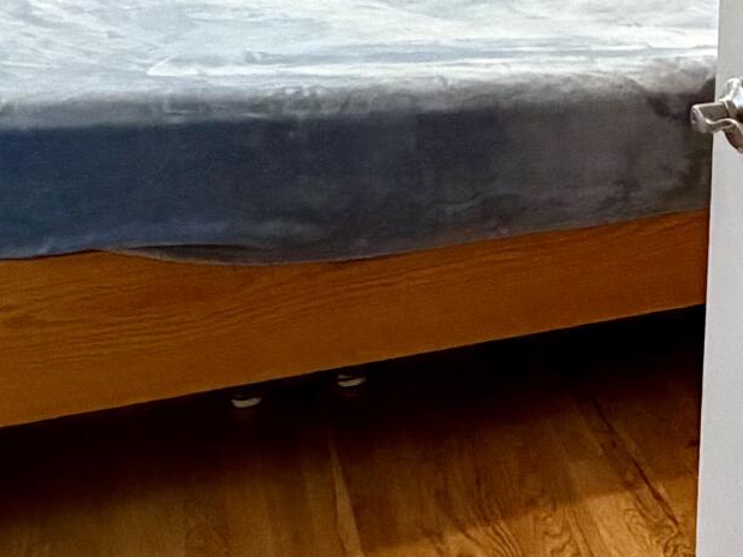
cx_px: 1027
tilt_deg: -3.8
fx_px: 1459
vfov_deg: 19.7
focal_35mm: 68
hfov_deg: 24.1
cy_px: -190
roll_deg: -2.9
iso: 400
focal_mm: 2.22
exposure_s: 1/60
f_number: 2.2
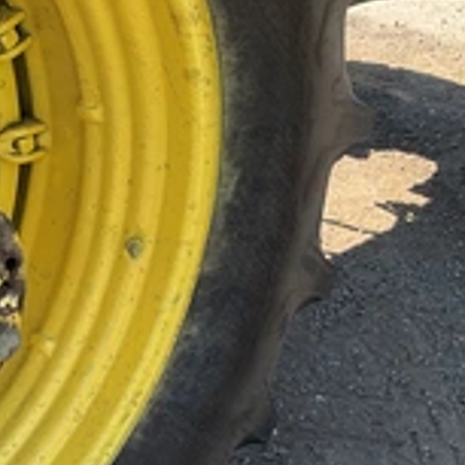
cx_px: -94
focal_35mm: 67
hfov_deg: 23.5
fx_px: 1018
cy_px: 267
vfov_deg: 25.7
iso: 25
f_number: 1.8
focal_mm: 3
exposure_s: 1/318
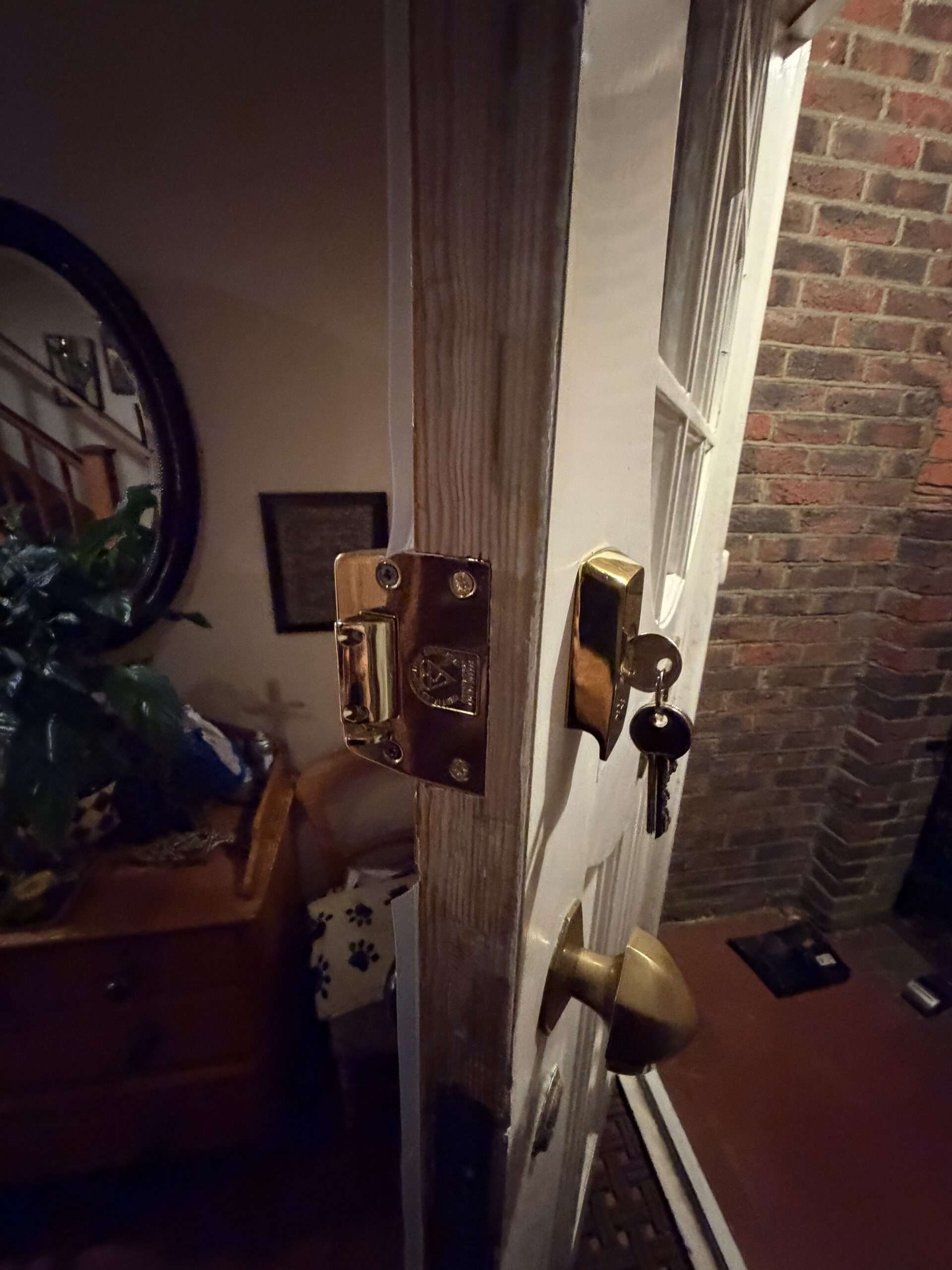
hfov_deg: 85.7
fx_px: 513
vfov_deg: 102.1
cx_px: 476
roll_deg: -1.2
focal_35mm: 14
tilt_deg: -17.5
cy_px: 635
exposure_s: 1/25
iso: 1250
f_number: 2.2
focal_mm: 2.22
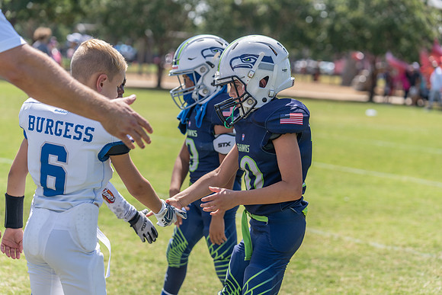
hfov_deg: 21.9
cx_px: 221
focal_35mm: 93
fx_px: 1142
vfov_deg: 14.7
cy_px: 148
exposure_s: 1/640
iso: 100
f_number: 3.5
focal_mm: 93
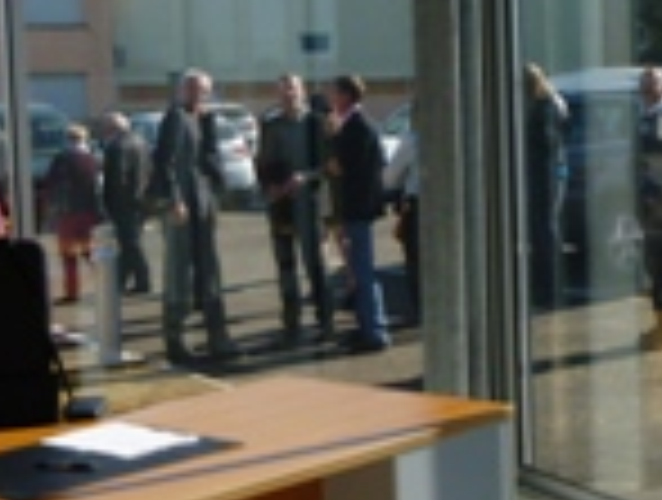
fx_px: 1457
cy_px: 239
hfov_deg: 25.2
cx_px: 527
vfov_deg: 19.5
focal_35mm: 76
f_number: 3.1
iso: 100
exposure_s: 1/800
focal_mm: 4.5
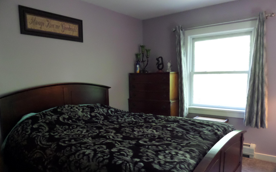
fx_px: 196
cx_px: 139
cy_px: 102
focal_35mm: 26
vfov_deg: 47.4
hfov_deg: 70.4
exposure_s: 1/15
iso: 800
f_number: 3.2
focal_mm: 4
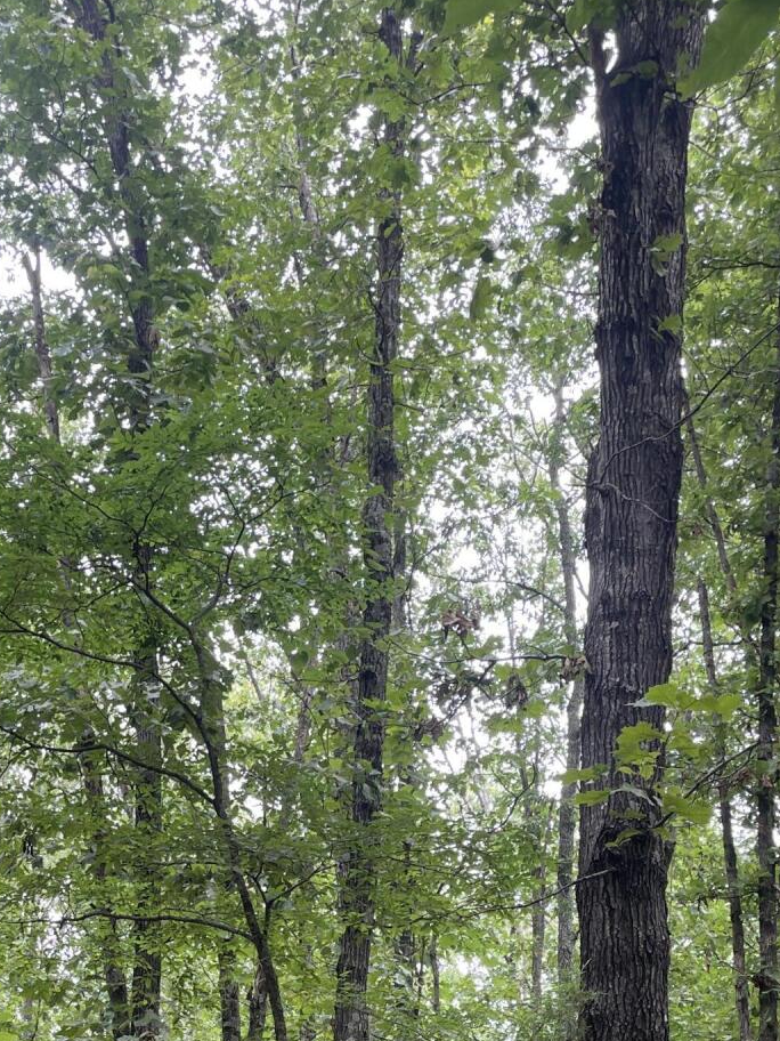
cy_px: 965
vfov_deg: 31.9
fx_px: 1713
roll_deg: -4.9
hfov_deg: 25.4
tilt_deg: +16.7
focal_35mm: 57
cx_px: 218
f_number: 1.6
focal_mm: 4.2
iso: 32
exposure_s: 1/125
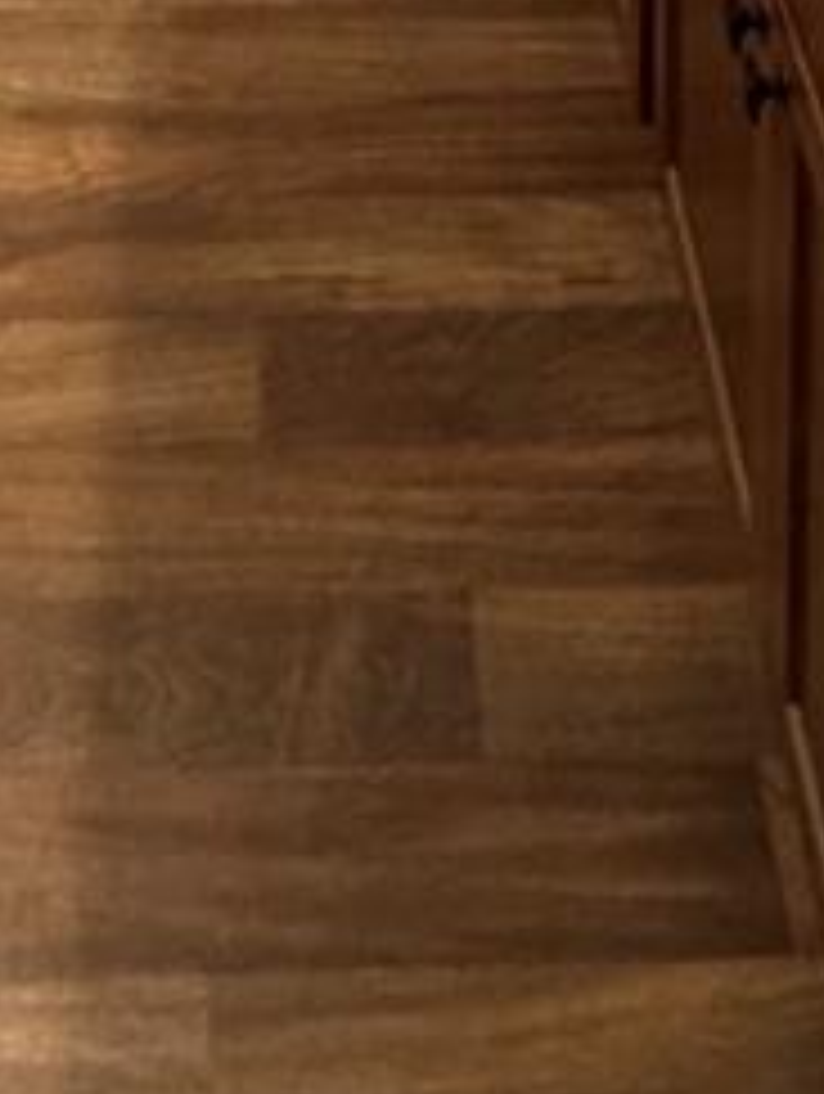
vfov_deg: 17.1
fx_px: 2184
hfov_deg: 21.3
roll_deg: +1.4
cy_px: -1270
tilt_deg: -9.7
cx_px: 288
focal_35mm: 69
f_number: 2.2
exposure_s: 1/60
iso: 400
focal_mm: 2.22
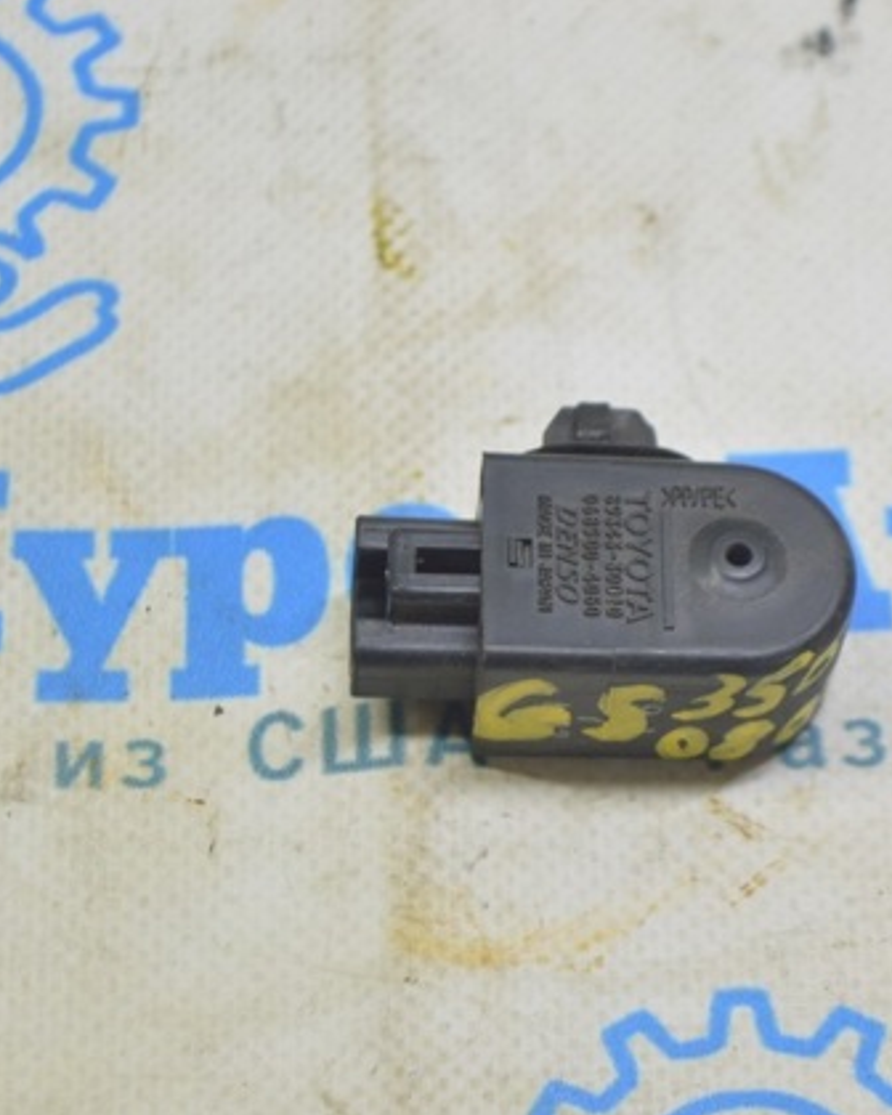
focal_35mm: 118
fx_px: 3885
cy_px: 559
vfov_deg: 16.3
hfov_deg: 13.1
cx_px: 616
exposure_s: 1/20
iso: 400
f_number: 5.6
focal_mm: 55
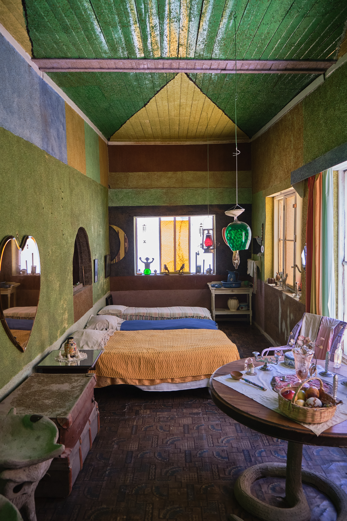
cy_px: 260
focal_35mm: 27
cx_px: 174
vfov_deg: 67.4
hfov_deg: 47.9
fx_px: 390
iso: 1000
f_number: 3.2
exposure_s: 1/80
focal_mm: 18
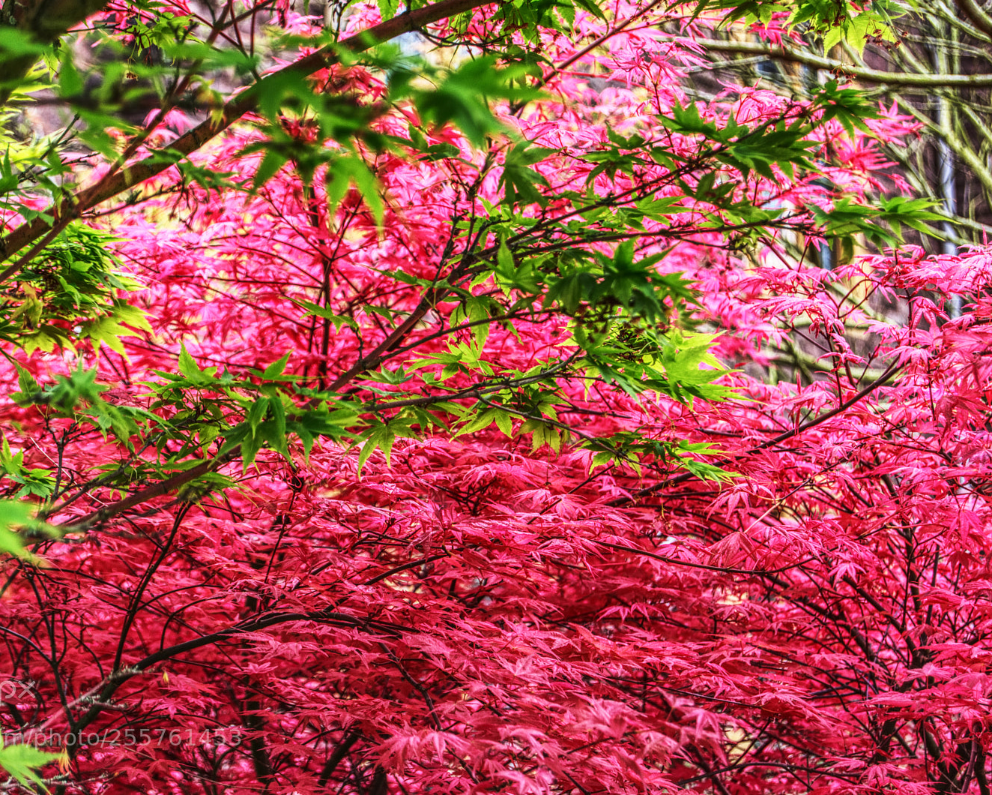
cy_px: 396
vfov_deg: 16.4
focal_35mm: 94
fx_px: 2748
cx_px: 449
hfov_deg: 20.5
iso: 200
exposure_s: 1/125
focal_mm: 55
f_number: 5.6
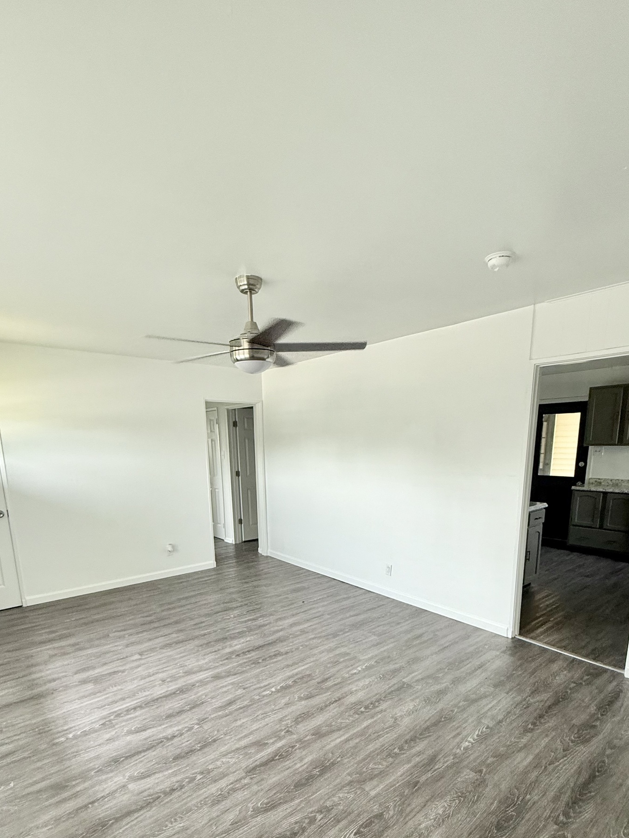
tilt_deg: -11.2
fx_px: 436
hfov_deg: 71.6
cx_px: 314
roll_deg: +1.0
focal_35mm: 18
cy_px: 535
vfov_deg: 85.6
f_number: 2.2
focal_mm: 2.22
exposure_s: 1/99
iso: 250
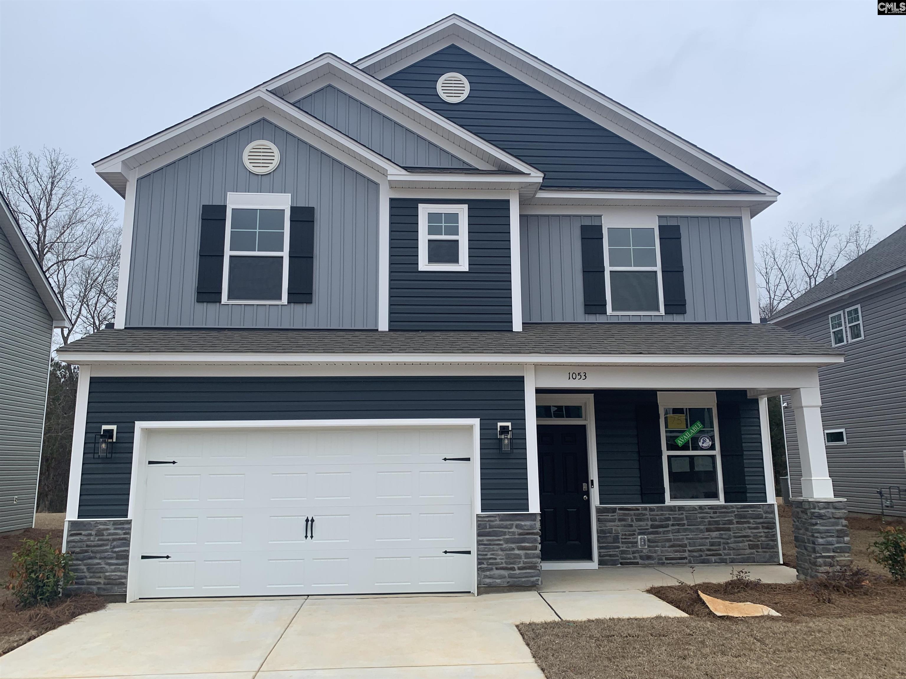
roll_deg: +0.9
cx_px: 453
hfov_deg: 67.3
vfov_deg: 53.1
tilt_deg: +10.9
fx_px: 680
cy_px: 340
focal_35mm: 26
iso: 25
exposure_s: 1/706
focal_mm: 4.25
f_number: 1.8
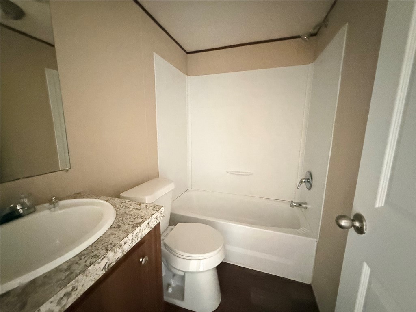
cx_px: 208
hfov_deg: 102.1
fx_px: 168
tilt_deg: -9.0
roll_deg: -0.5
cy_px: 156
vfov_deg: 85.7
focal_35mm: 14
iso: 3200
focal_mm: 2.22
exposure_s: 1/25
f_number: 2.2
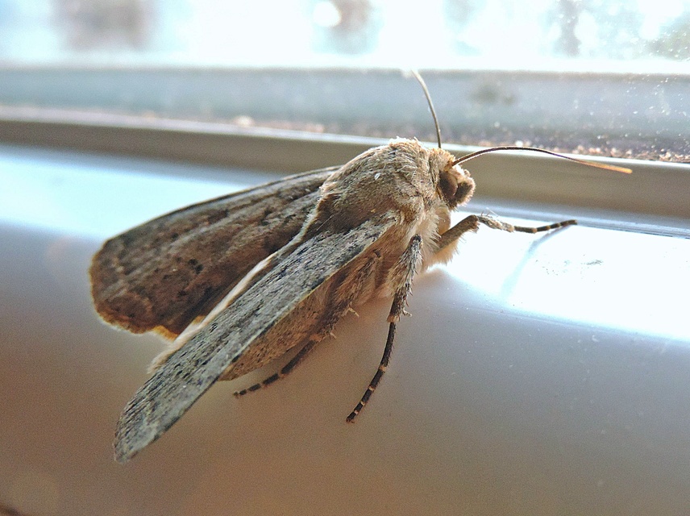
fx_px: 856
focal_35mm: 43
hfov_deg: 43.9
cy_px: 258
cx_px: 345
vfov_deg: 33.5
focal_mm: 7.6
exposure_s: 1/200
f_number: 3.4
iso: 800
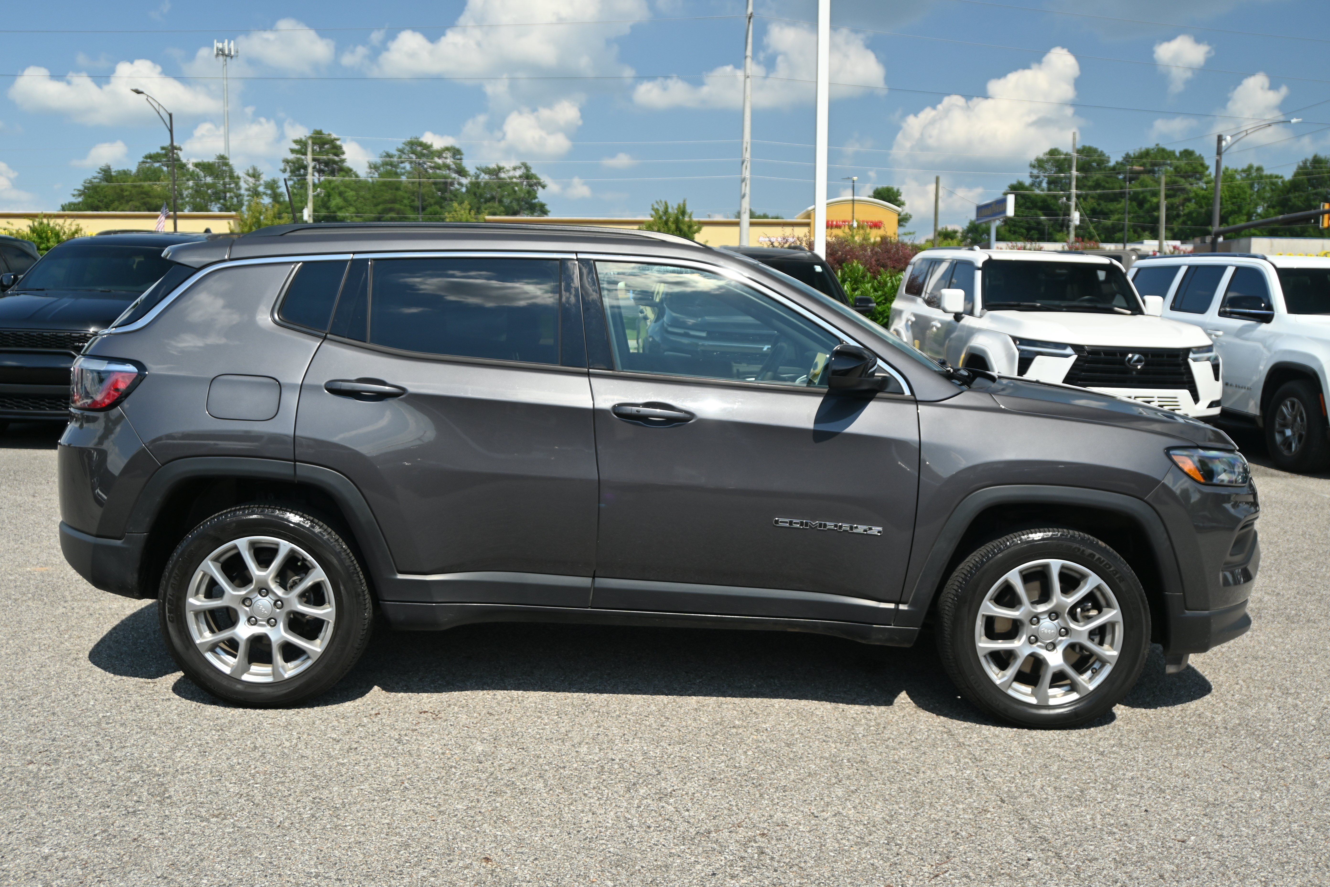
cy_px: 444
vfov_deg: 39.1
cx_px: 665
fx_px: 1247
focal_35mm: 34
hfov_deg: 56.1
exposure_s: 1/500
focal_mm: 22.5
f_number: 4.5
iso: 100
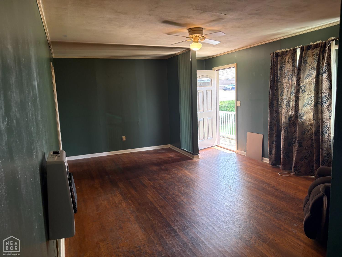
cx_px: 171
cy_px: 128
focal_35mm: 26
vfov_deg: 53.1
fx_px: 257
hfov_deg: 67.3
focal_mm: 5.96
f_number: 1.6
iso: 125
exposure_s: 1/60
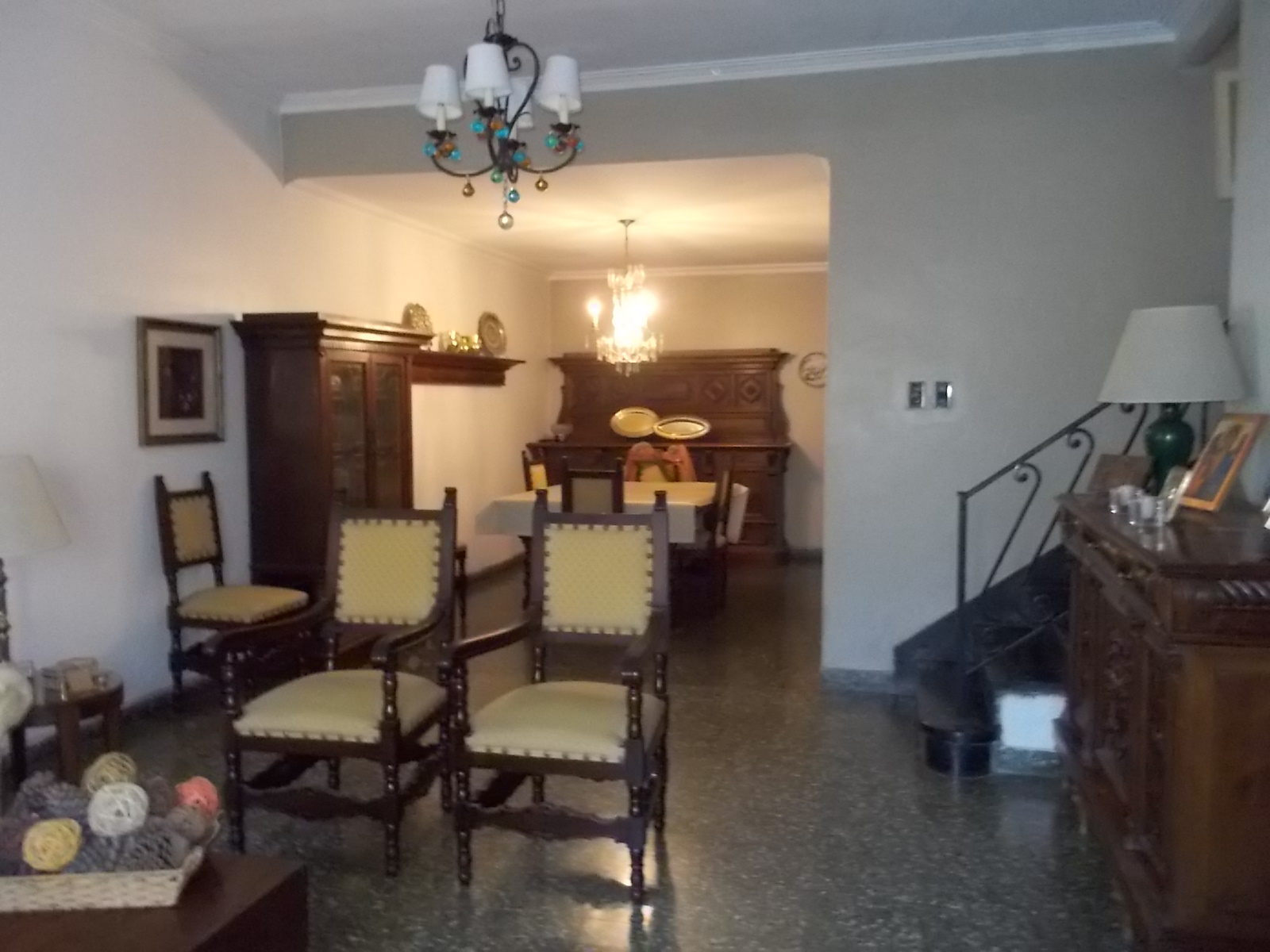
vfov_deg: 48.2
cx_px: 635
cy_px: 476
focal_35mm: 29
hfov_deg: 61.7
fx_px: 1064
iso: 800
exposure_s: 1/30
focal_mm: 4.1
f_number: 3.3
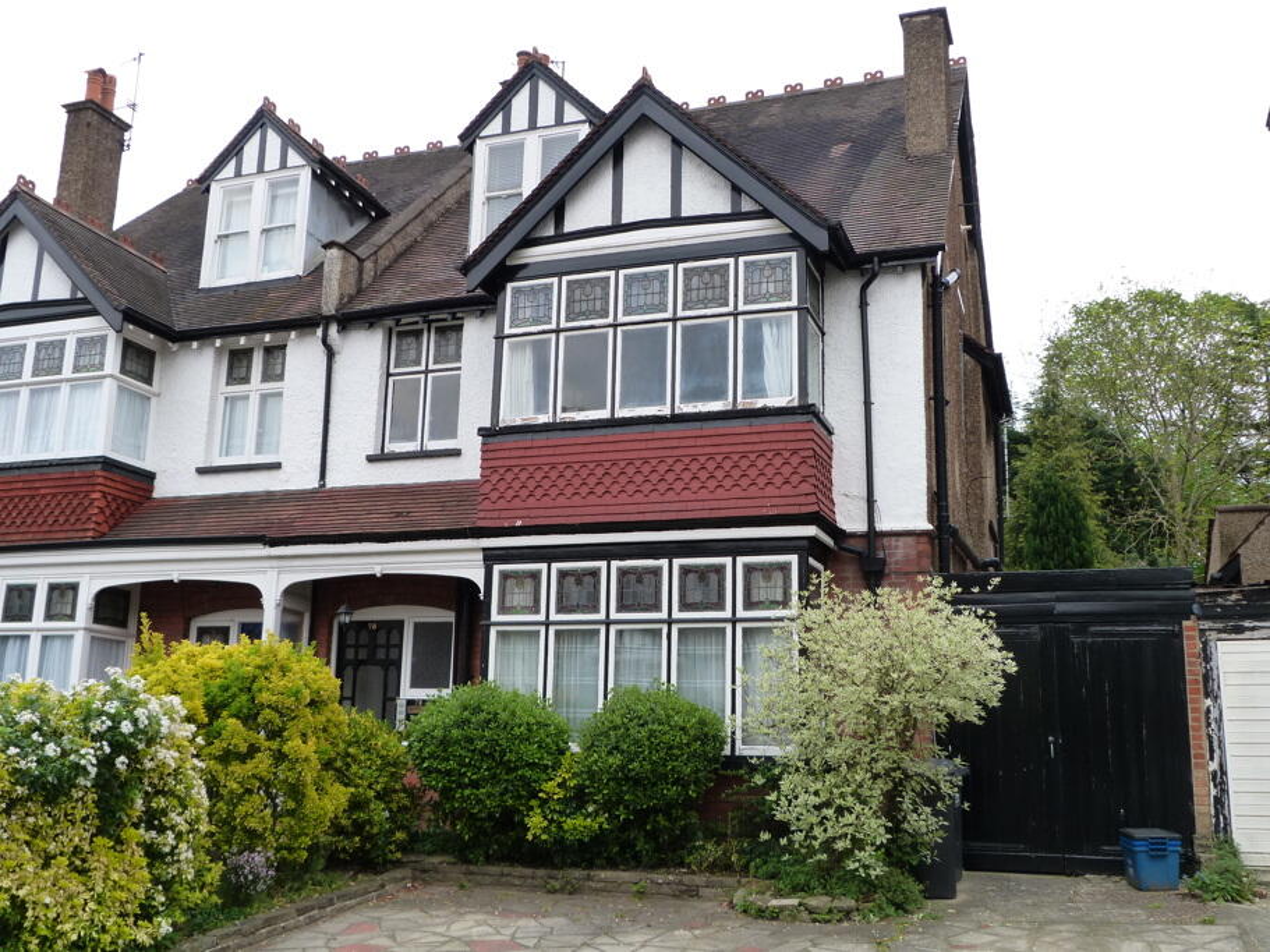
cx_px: 635
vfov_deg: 41.8
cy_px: 476
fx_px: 1247
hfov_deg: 54.0
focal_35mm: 34
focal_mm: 6.2
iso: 125
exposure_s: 1/200
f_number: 4
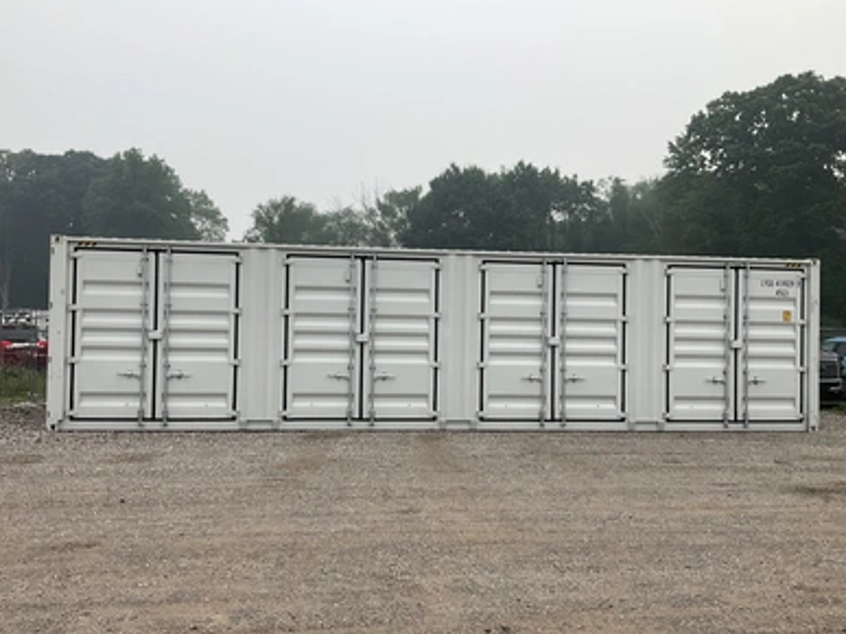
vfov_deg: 46.8
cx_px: 426
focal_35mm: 30
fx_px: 733
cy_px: 319
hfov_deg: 60.0
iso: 25
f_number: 1.8
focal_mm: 3
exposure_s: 1/495
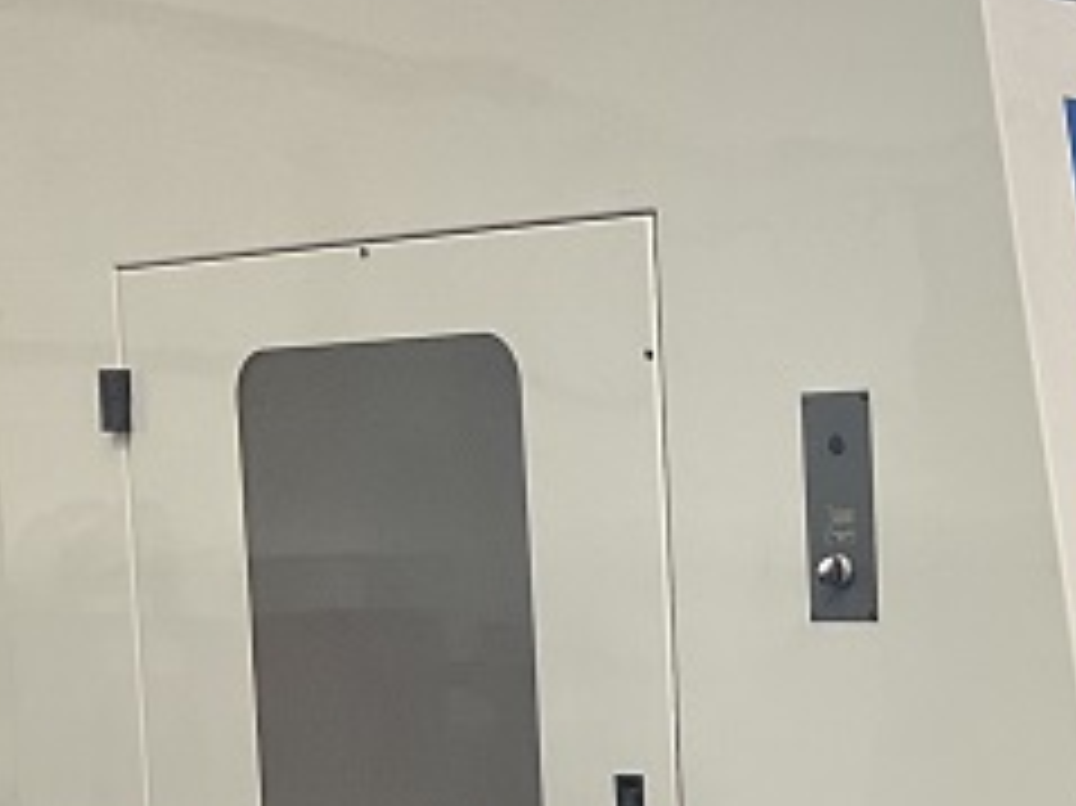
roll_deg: +0.4
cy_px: 919
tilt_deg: -6.2
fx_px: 3014
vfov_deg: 14.8
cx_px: 1495
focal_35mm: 97
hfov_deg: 18.5
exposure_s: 1/50
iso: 50
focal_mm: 3
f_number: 1.8
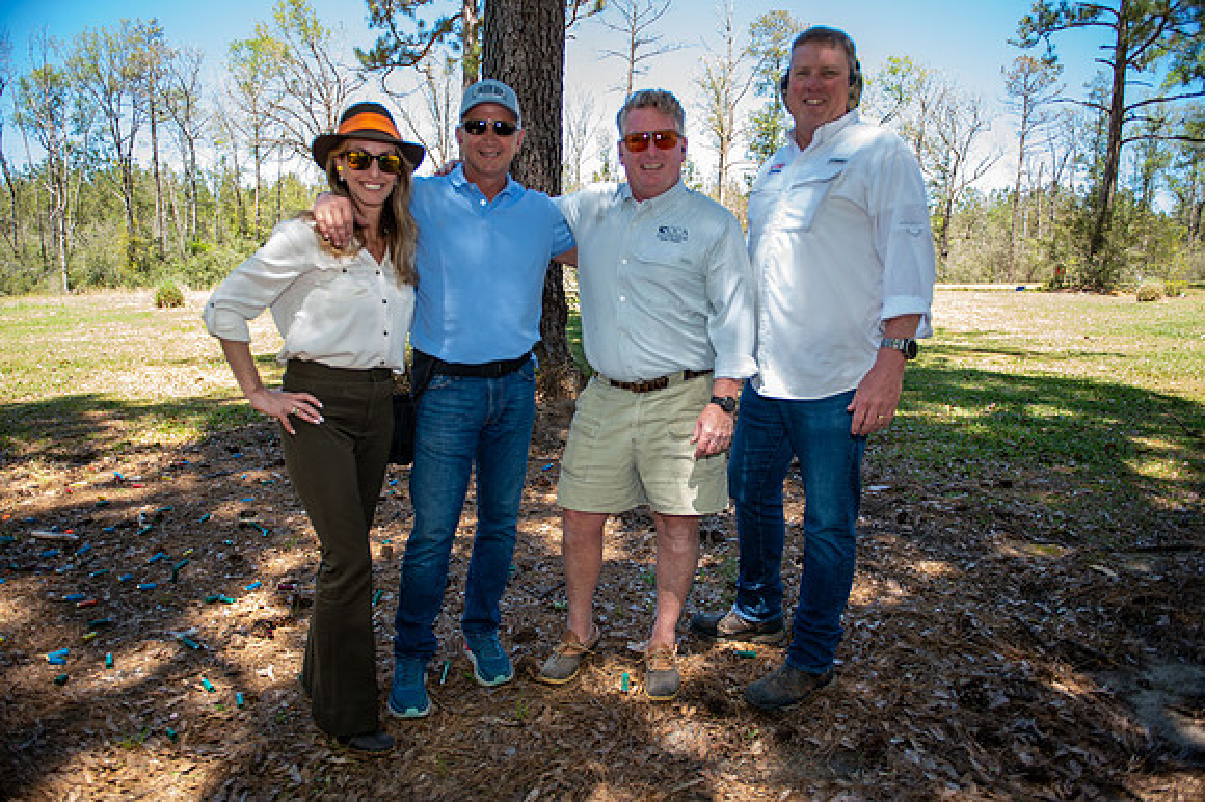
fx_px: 803
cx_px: 602
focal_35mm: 24
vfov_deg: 53.1
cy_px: 401
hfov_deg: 73.8
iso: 50
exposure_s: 1/160
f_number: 2.8
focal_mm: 24
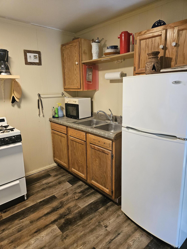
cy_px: 124
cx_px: 94
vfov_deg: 73.9
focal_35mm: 23
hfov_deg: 58.9
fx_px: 166
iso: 400
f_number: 1.8
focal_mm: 5.4
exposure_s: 1/120
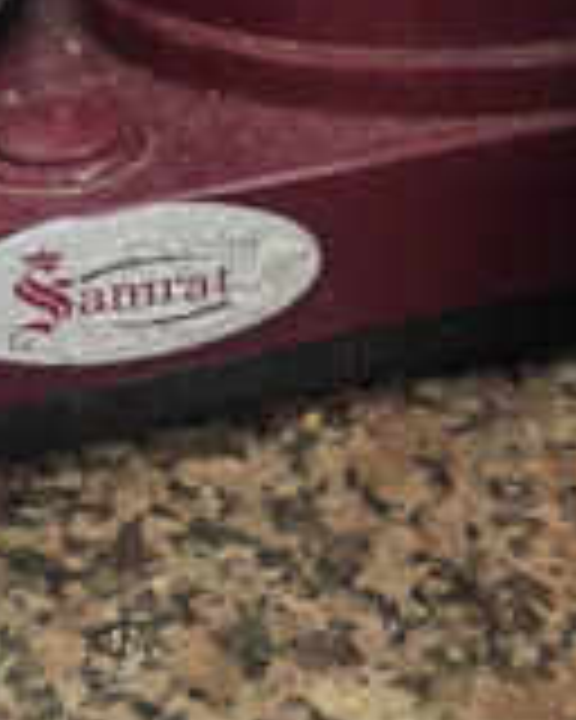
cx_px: 180
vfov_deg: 33.5
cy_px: 306
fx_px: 1193
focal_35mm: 56
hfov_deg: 26.9
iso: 5000
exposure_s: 1/14.3
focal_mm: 6.14
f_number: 1.65
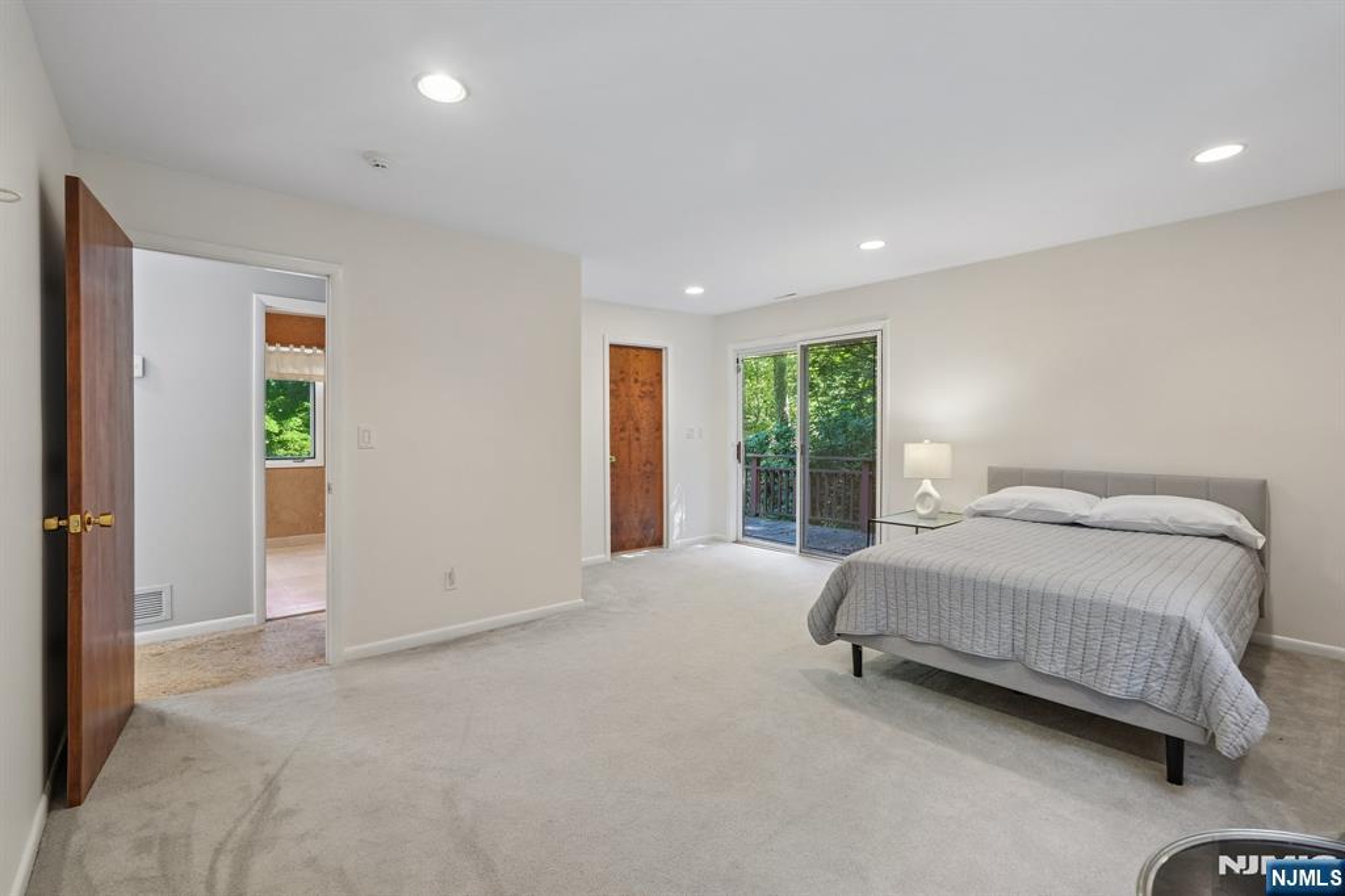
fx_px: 616
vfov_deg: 72.0
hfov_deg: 95.0
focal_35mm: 16
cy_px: 448
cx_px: 672
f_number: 8
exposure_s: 1/13
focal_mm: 16.5
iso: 400
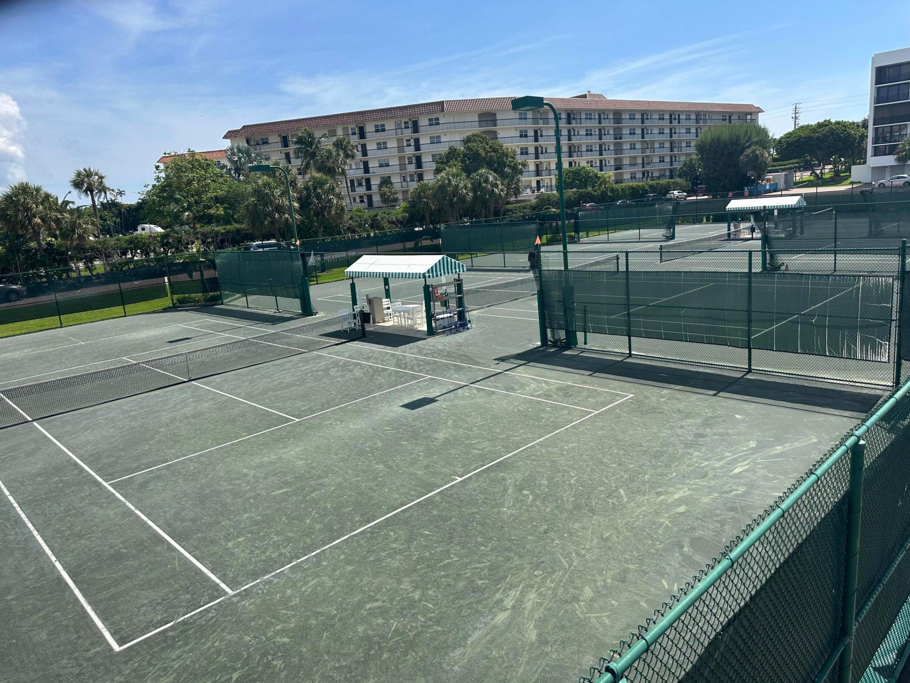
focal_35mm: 24
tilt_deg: -11.0
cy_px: 342
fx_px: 631
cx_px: 455
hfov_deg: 71.6
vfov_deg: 56.8
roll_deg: +4.6
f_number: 1.78
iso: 80
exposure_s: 1/4348
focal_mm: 6.86
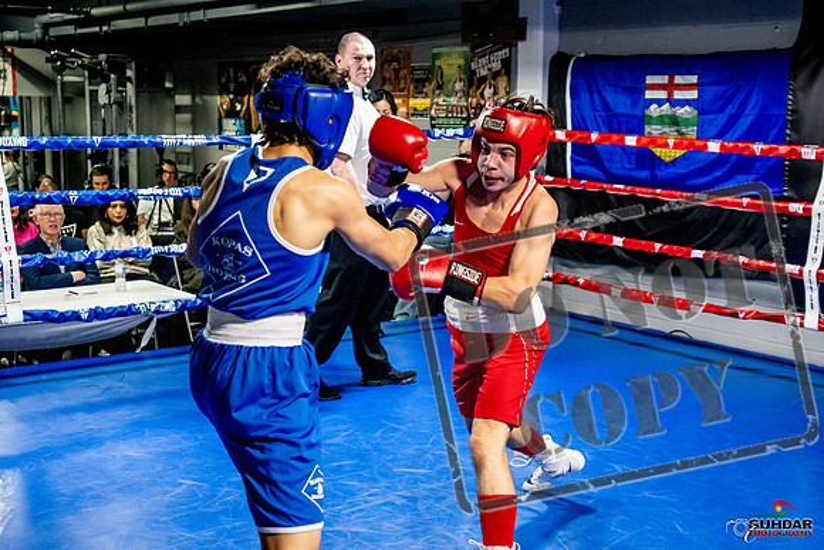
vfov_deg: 26.0
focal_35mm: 52
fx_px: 1190
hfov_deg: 38.2
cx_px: 412
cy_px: 275
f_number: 2.8
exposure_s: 1/800
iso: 5000
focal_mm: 35
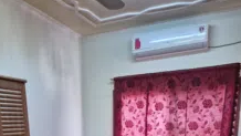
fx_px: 294
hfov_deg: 43.9
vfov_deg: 21.9
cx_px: 81
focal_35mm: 46
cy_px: 201
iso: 500
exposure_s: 1/100
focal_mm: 5.4
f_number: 1.8
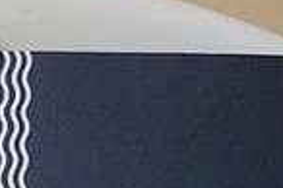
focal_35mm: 173
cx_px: -74
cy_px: 149
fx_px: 1358
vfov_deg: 7.9
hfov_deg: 11.6
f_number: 4
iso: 100
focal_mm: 28
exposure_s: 1/60
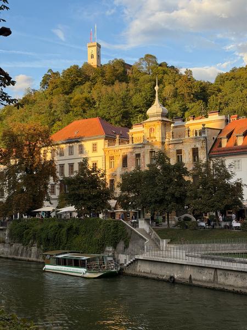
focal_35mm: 48
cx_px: 124
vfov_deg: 39.7
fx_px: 457
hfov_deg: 30.3
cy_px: 165
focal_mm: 6.76
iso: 64
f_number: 1.78
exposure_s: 1/1185
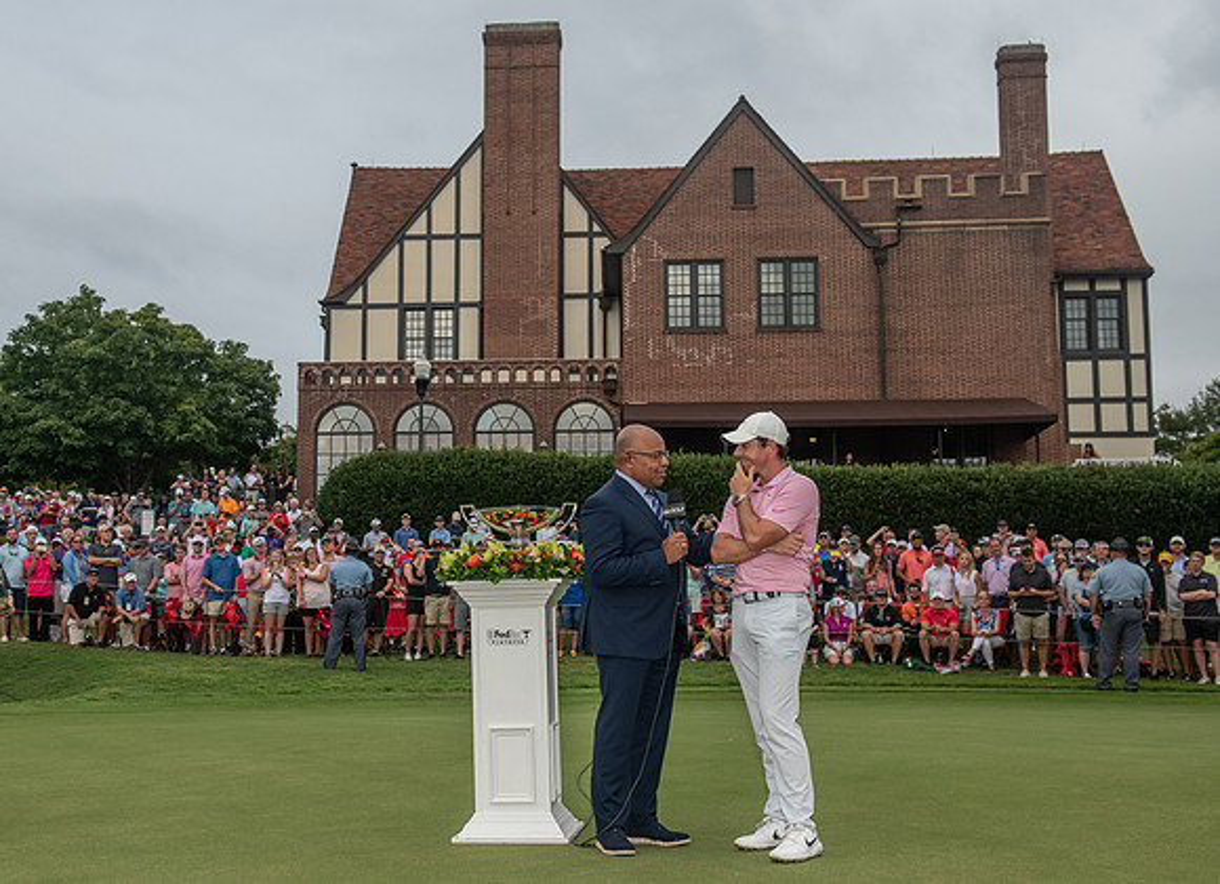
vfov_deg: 31.5
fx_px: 1563
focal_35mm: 45
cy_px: 476
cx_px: 464
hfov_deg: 42.3
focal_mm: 36
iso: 140
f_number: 4.5
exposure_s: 1/640
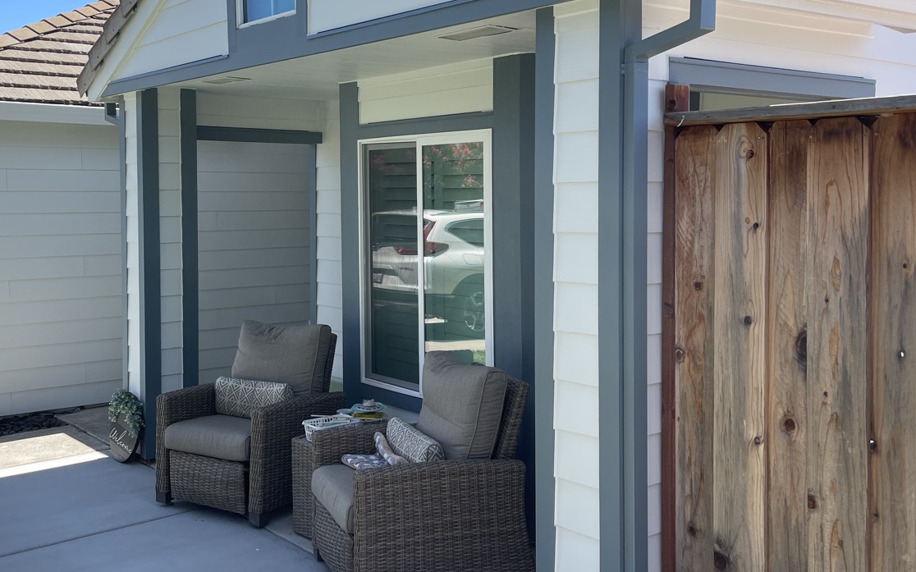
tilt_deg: -2.5
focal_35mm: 38
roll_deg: -0.3
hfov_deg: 51.2
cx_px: 368
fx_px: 948
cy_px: 227
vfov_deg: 33.5
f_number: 1.6
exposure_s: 1/1188
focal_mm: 5.1
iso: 32
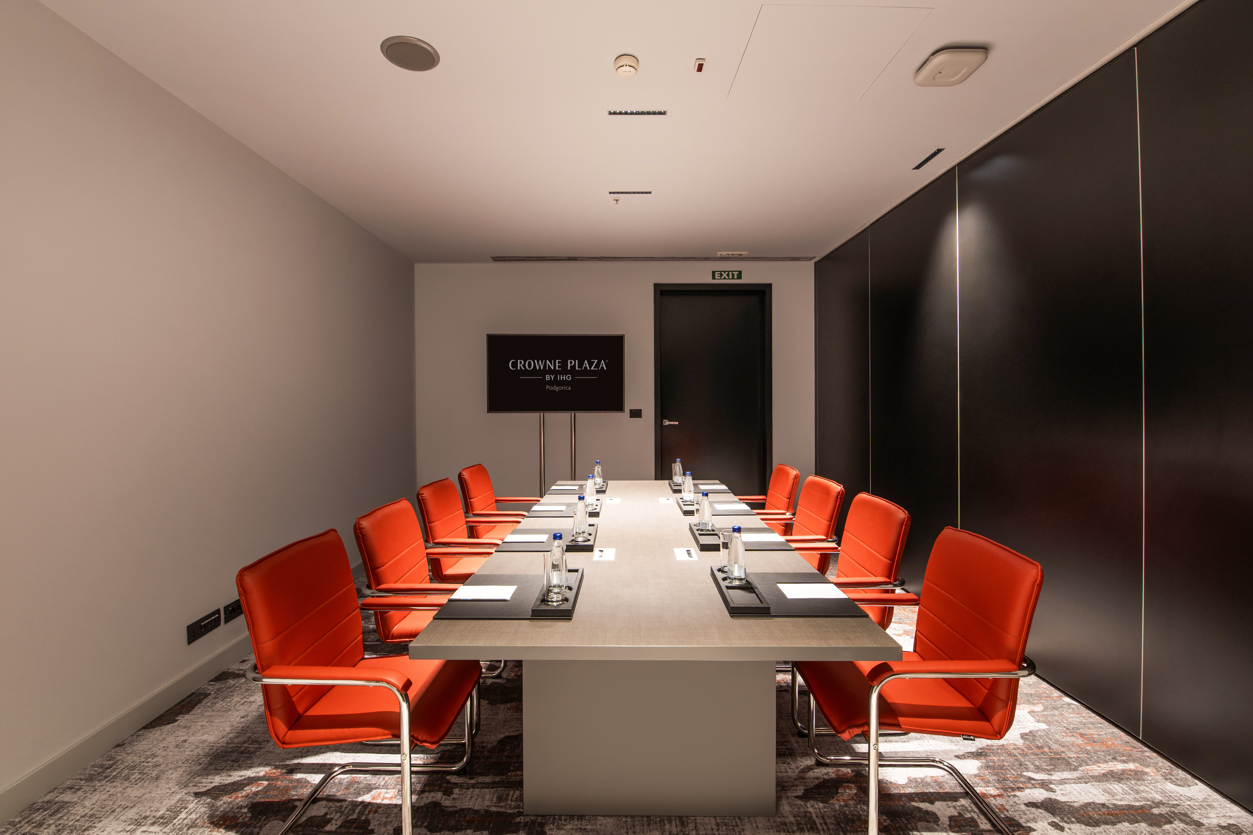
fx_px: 522
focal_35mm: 15
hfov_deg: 100.4
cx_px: 626
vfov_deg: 77.3
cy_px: 418
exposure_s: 1/1.67
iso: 125
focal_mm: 15
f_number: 5.6
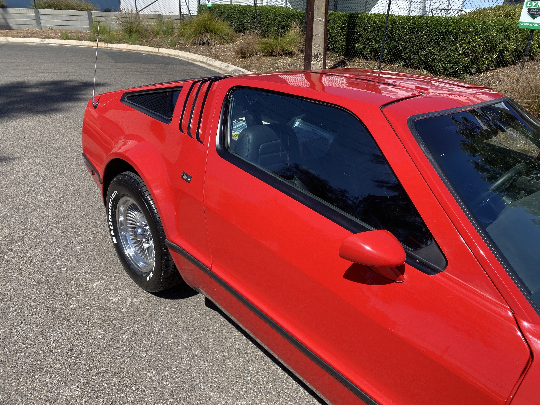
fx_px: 406
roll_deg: -2.8
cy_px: 202
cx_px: 270
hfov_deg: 67.3
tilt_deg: -25.1
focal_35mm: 26
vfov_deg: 53.1
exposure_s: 1/1898
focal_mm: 4.25
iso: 32
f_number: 1.8
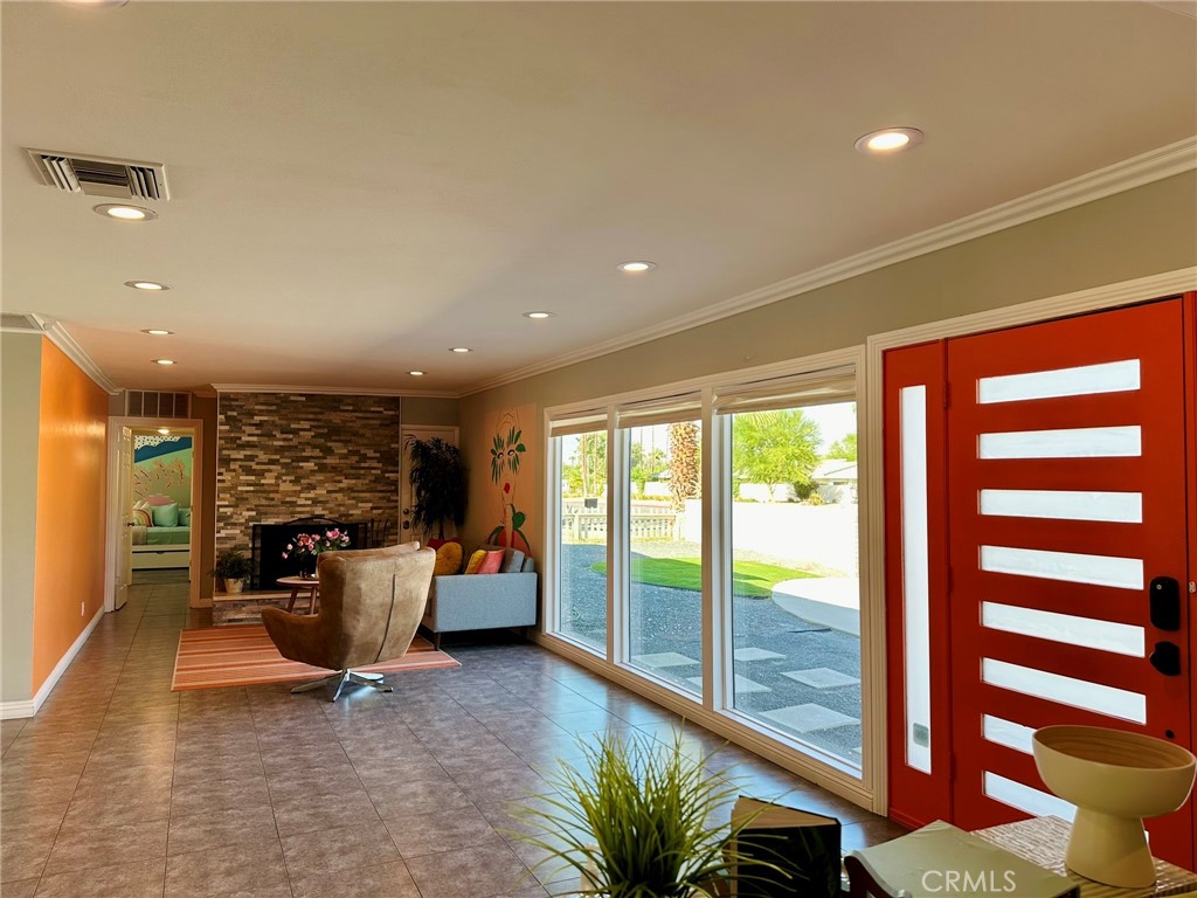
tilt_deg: +3.2
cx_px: 598
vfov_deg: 56.8
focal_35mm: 24
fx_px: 830
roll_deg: -0.2
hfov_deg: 71.6
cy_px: 449
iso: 64
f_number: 1.78
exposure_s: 1/234
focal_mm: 6.86
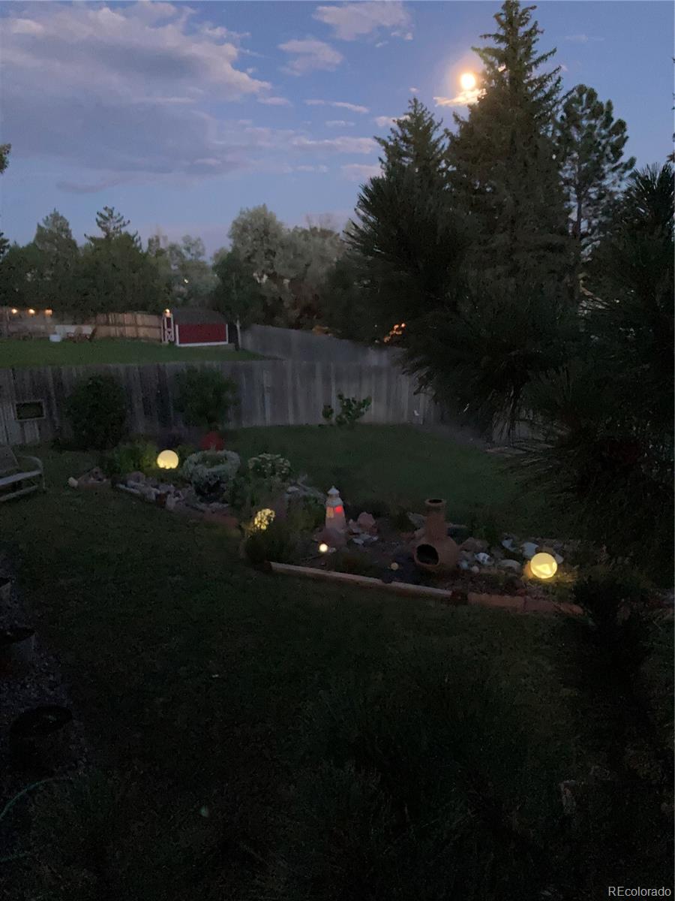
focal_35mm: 28
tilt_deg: -11.0
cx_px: 338
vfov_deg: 63.4
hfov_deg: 49.7
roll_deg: +1.9
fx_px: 728
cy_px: 450
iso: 1600
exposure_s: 1/4
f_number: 1.8
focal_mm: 3.99
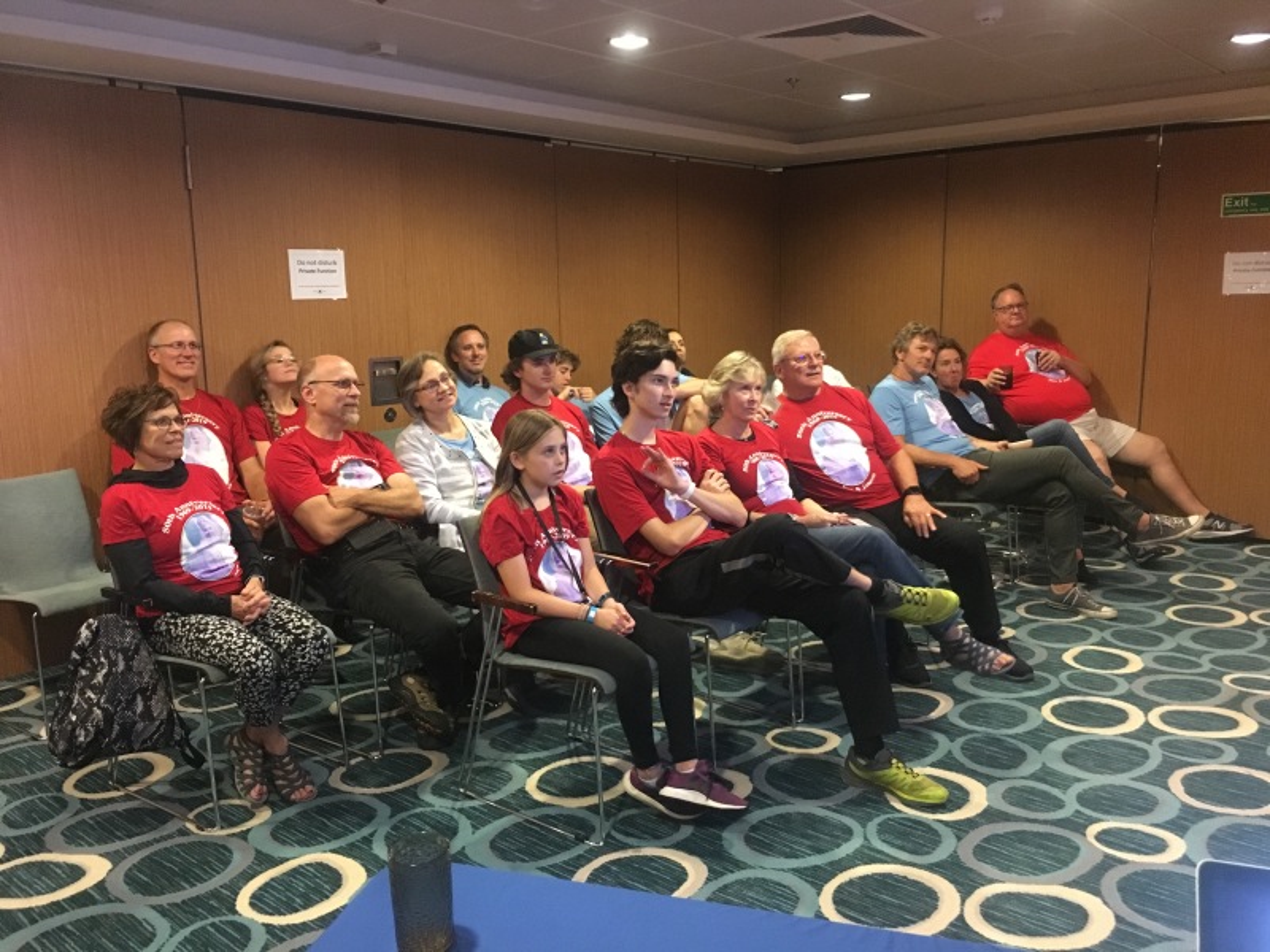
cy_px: 476
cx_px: 635
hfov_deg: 61.7
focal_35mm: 29
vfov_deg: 48.2
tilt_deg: -8.7
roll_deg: +1.4
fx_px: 1064
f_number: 2.2
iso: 320
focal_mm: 4.15
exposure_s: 1/15
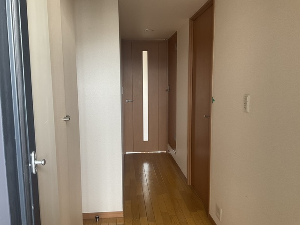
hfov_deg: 61.7
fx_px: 251
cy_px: 112
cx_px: 150
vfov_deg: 48.2
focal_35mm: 29
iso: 50
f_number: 1.8
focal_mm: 3
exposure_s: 1/50
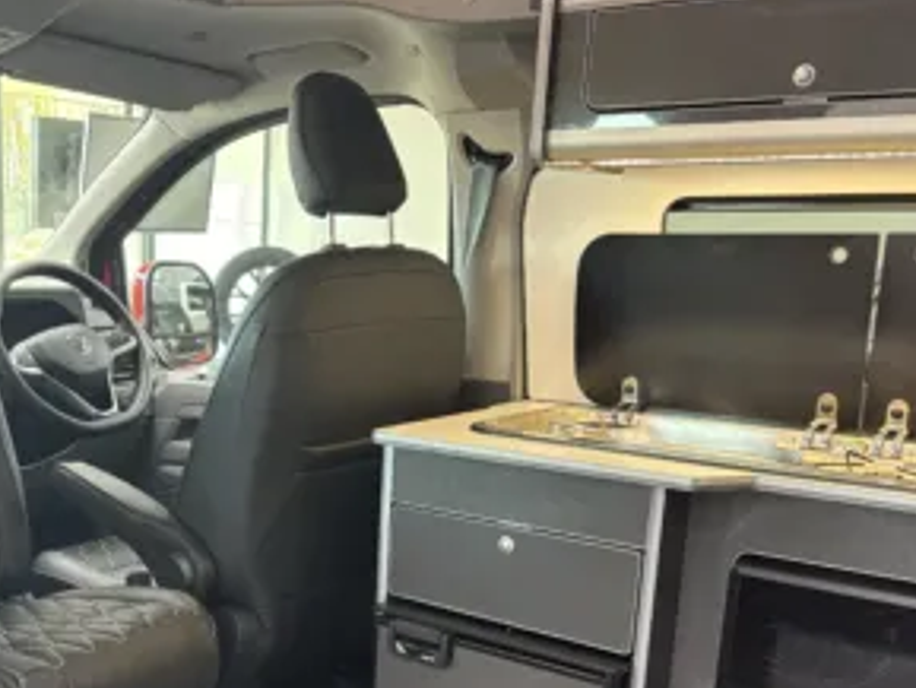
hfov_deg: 41.1
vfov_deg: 31.4
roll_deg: -1.6
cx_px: 250
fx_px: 1191
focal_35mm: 45
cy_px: 550
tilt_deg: -15.8
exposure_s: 1/49
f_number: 1.6
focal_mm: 5.96
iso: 320
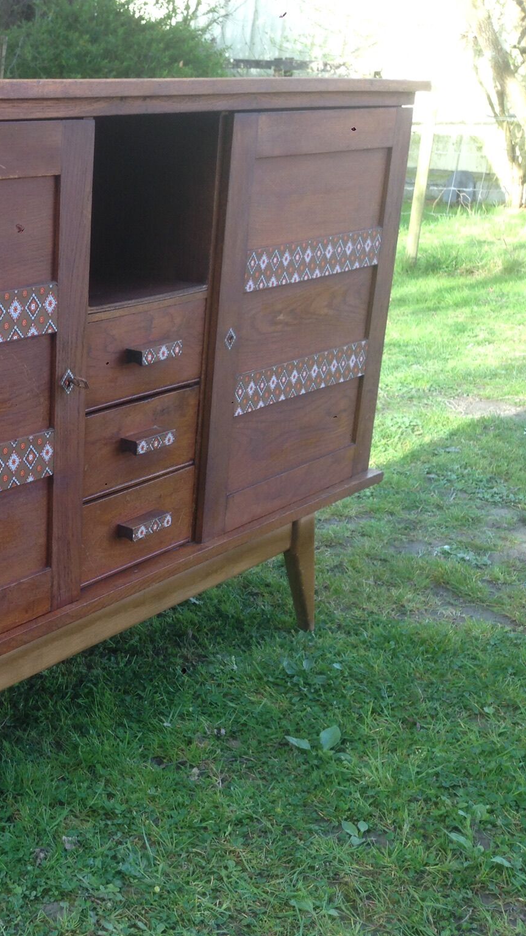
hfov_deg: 23.0
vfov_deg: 42.9
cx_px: -90
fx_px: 1190
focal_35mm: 48
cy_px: 468
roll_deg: -2.5
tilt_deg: -19.8
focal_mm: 4.12
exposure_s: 1/60
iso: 50
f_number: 2.4
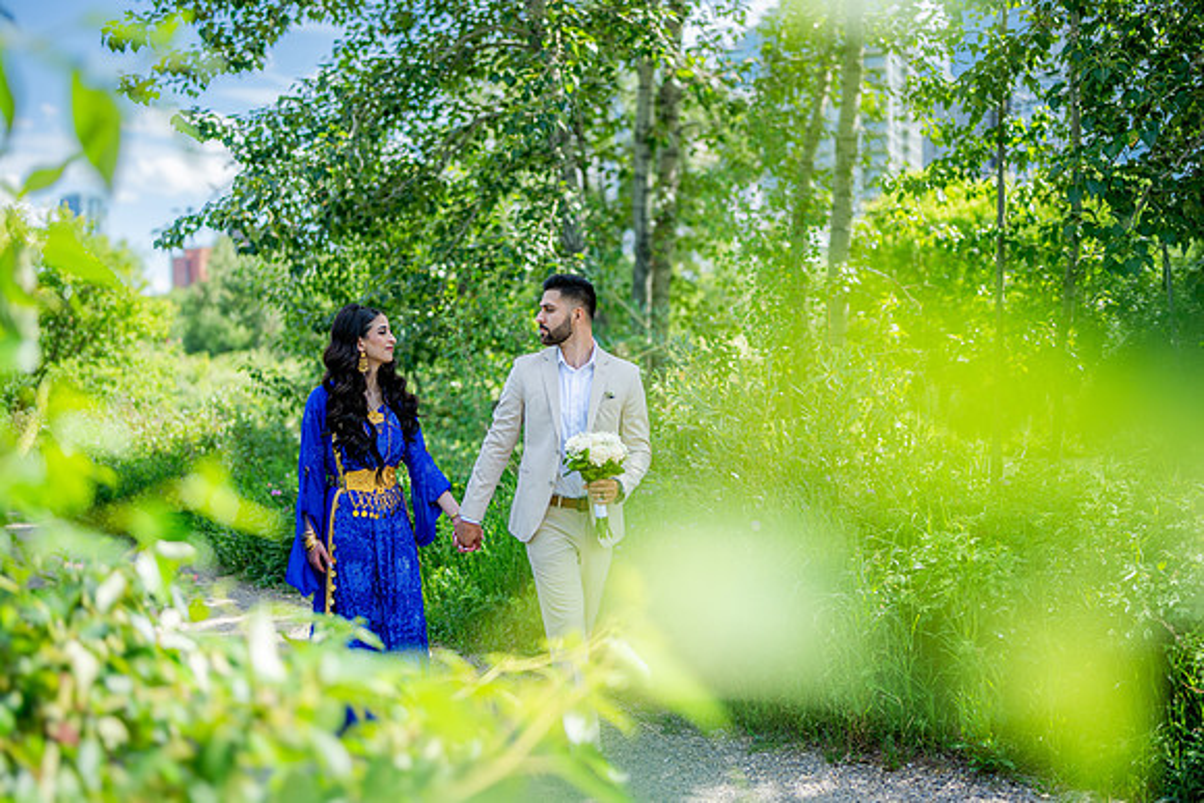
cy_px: 402
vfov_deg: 37.9
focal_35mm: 35
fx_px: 1171
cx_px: 602
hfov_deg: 54.4
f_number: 1.2
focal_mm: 35
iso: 125
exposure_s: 1/3200
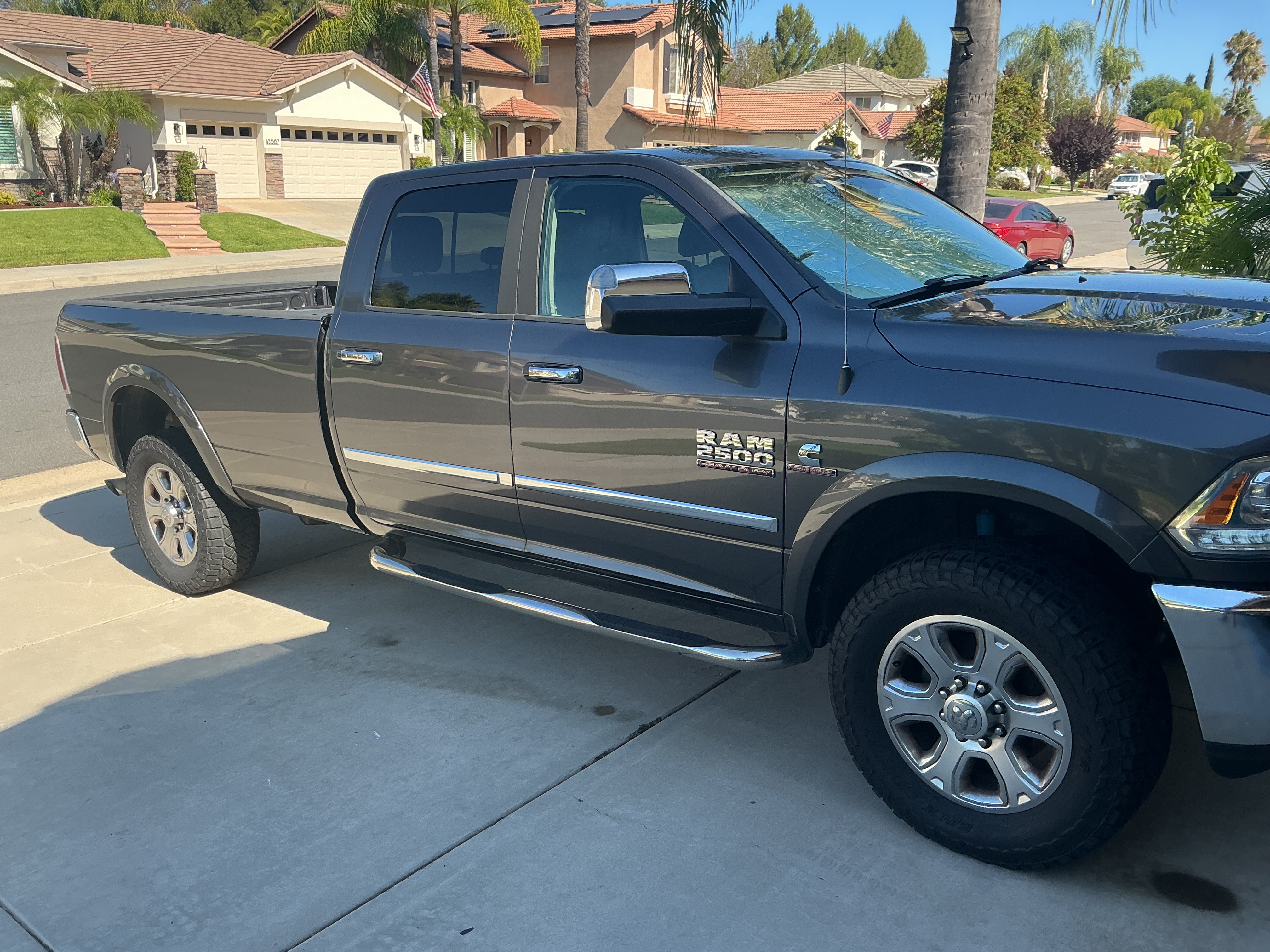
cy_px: 476
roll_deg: -2.3
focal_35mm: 29
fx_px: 1064
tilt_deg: -16.0
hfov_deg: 61.7
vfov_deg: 48.2
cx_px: 635
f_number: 1.8
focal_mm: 3
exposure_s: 1/524
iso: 25
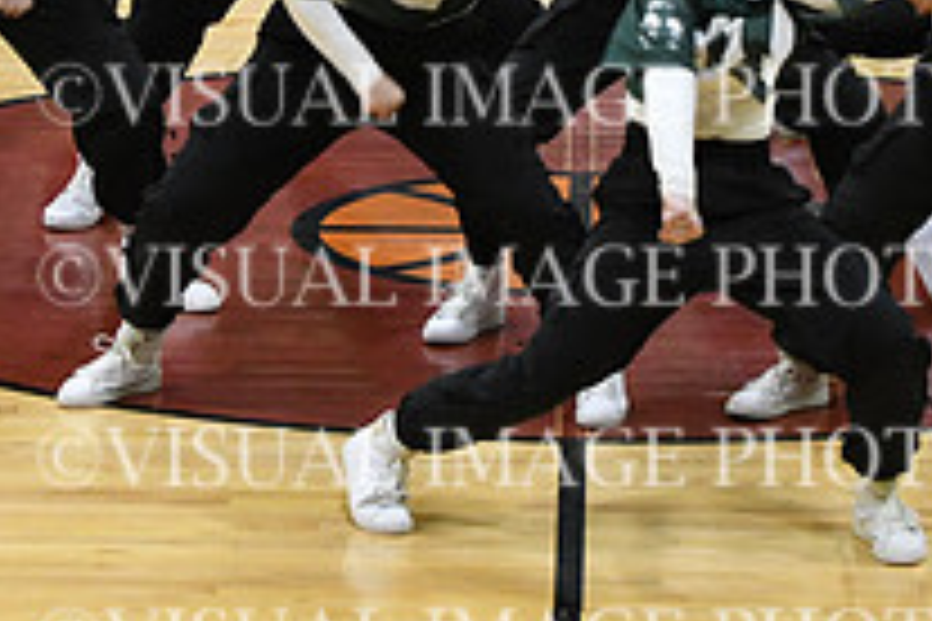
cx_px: 689
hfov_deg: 6.3
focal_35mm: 328
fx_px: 8491
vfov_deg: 4.2
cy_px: -178
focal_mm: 78
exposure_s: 1/250
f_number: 4
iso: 3200
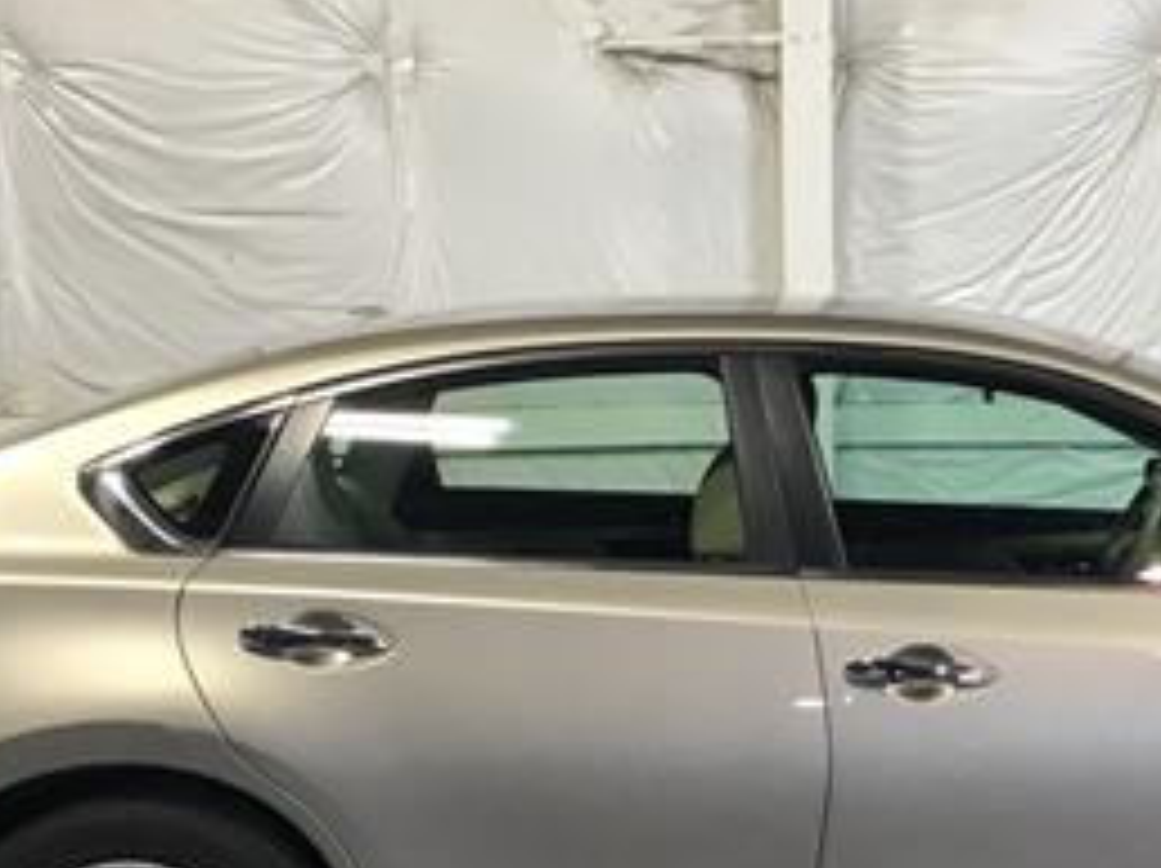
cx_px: 882
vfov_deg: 19.0
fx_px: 2580
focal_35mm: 77
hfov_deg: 25.0
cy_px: 670
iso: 50
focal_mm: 3.3
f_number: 2.4
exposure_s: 1/30
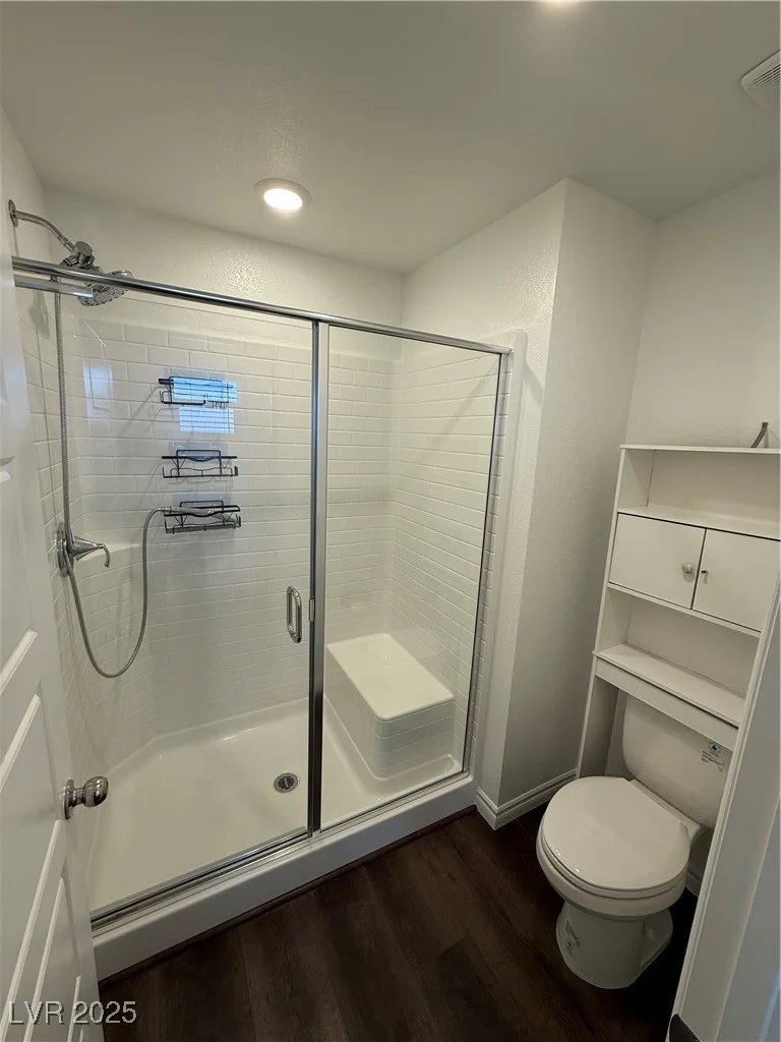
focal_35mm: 14
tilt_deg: -10.7
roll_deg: -3.6
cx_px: 390
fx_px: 421
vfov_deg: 102.1
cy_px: 521
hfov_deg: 85.7
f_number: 2.2
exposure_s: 1/120
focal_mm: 2.22
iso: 100
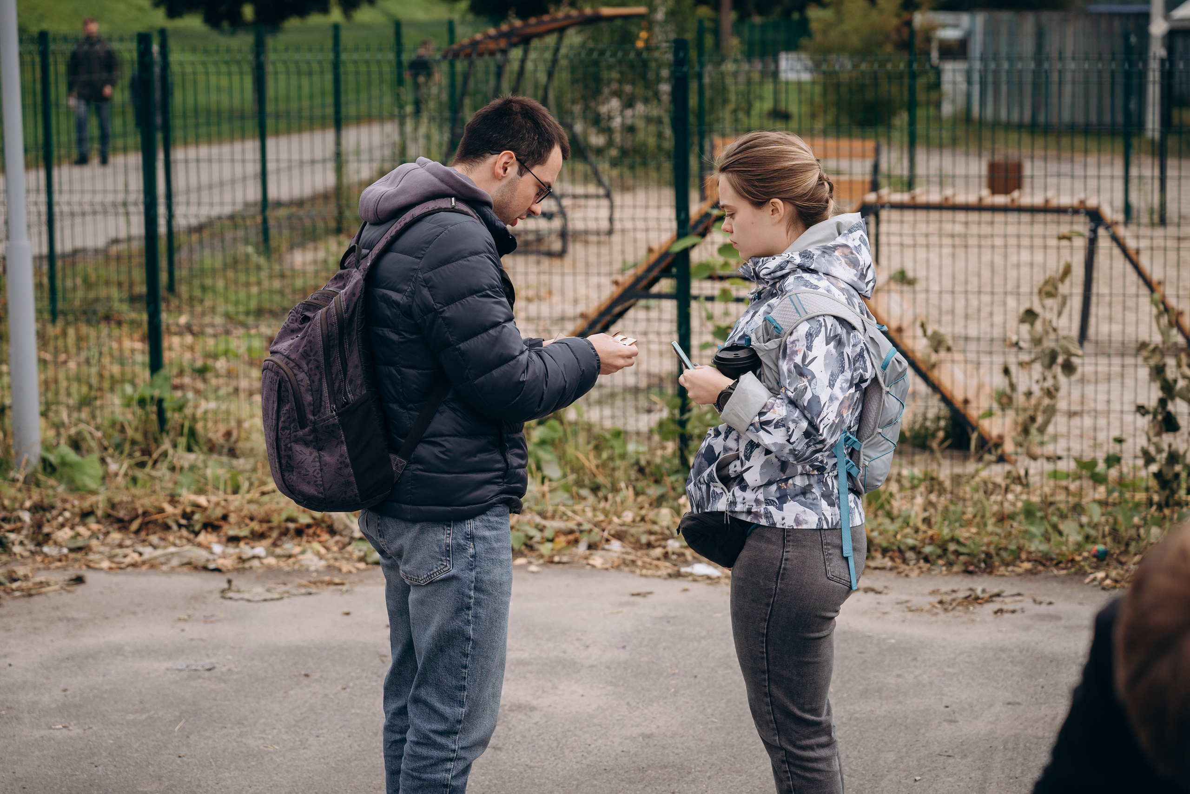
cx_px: 579
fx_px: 2582
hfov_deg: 26.0
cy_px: 381
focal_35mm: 78
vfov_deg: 17.5
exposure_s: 1/1250
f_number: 4
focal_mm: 75
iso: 200
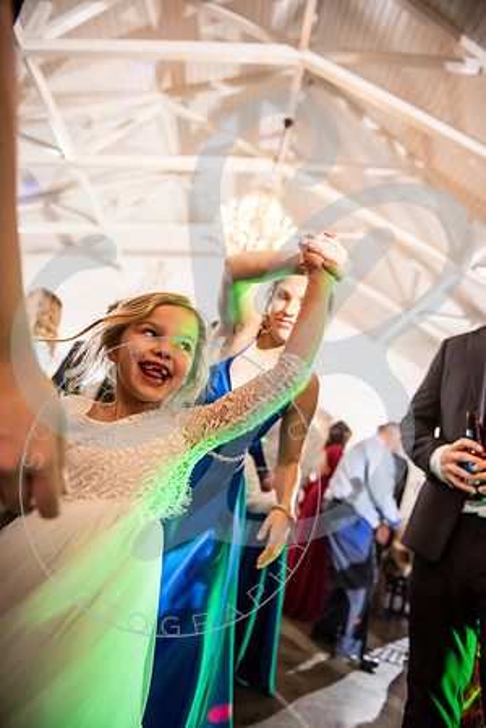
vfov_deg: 73.7
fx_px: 486
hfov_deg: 53.1
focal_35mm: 24
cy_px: 364
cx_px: 243
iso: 1000
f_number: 2.8
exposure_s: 1/125
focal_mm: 24
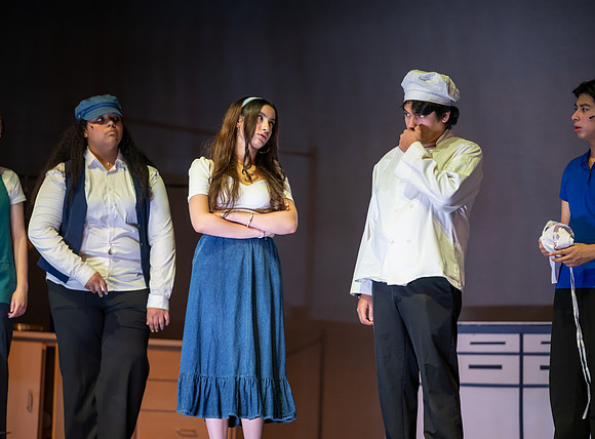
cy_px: 220
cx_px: 265
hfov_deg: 16.1
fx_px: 2105
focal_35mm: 123
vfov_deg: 11.9
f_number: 2.8
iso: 900
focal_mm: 115
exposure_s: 1/320
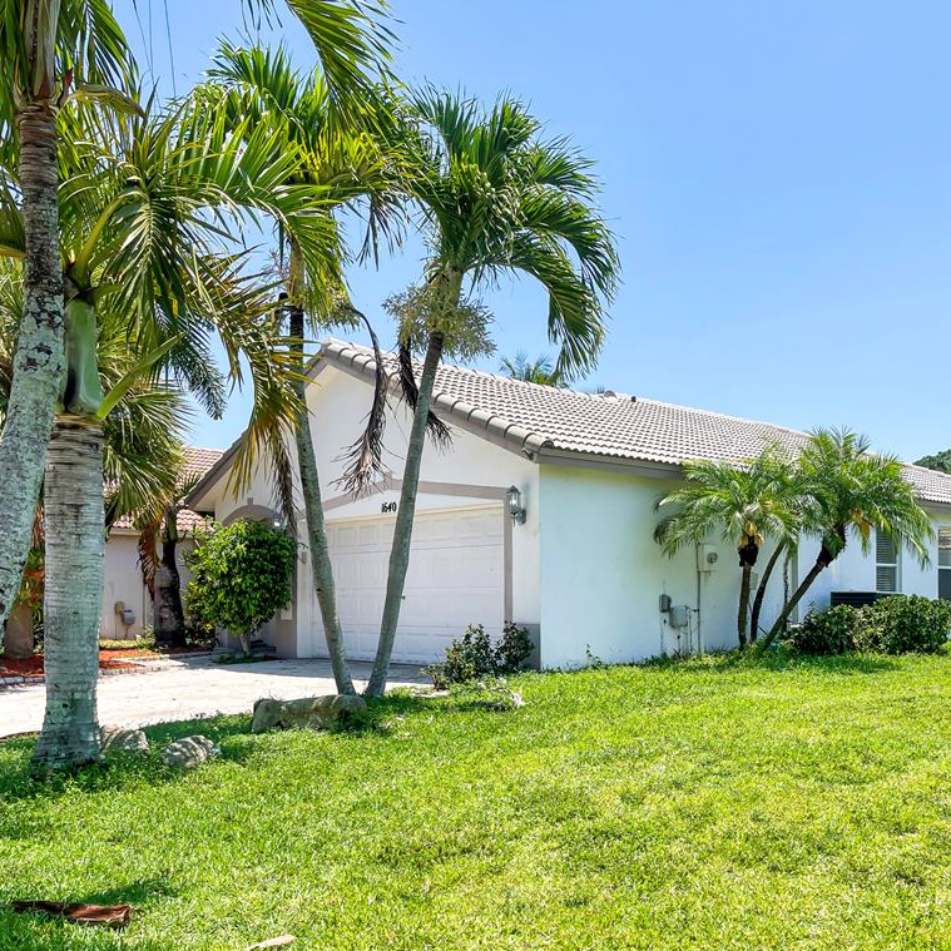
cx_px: 559
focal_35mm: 31
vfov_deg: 52.5
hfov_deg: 52.3
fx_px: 964
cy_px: 474
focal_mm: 5.1
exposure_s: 1/3663
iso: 32
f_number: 1.6
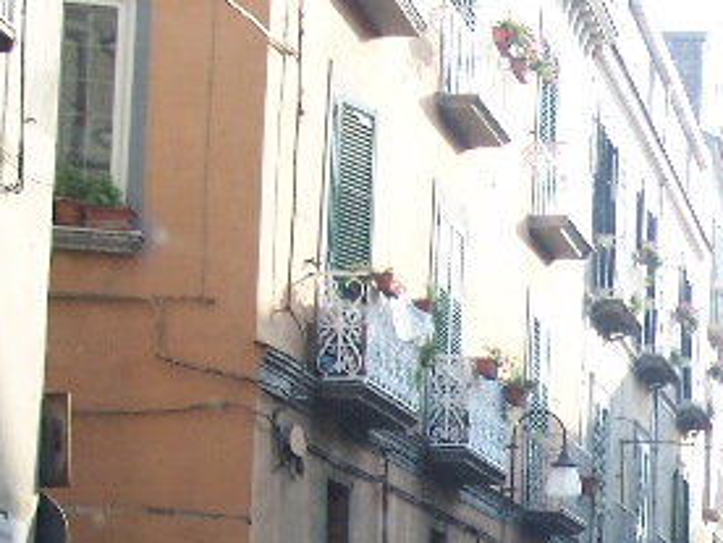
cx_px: 938
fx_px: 2297
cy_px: 682
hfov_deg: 16.9
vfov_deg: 13.1
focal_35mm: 110
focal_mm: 8
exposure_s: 1/250
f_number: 2.8
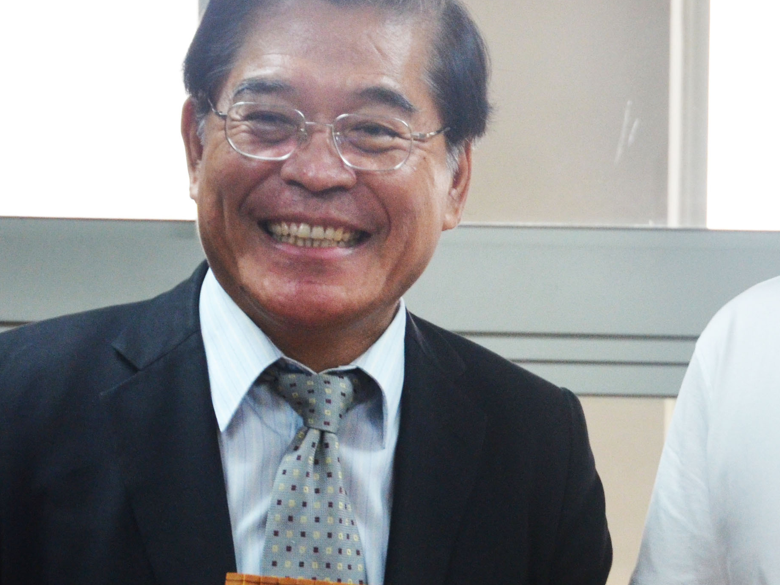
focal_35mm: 186
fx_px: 4192
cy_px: 454
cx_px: 735
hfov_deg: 10.6
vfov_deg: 8.0
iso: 1000
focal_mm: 48
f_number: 5.6
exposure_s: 1/125
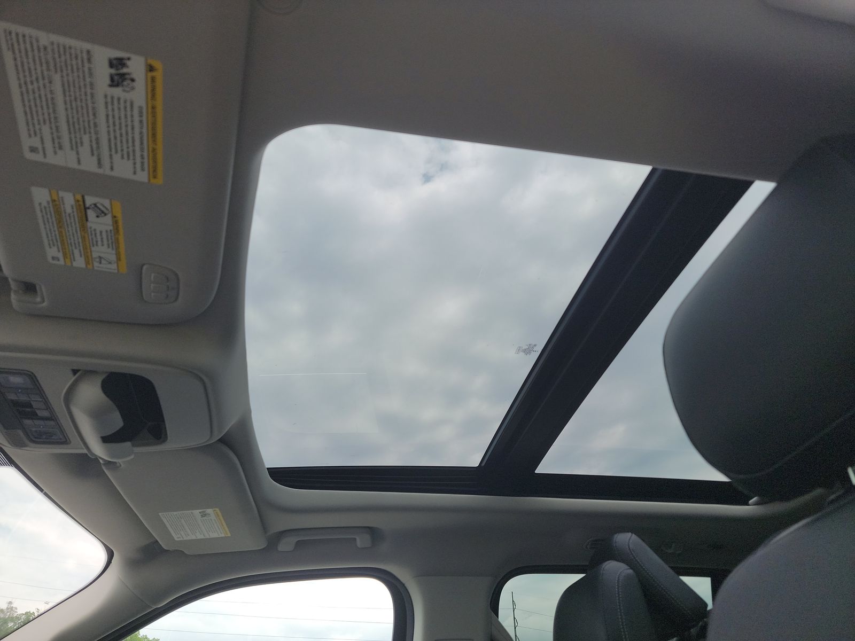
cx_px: 428
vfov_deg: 56.8
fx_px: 593
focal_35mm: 24
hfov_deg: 71.6
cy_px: 320
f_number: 1.8
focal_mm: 6.7
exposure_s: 1/334
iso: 50
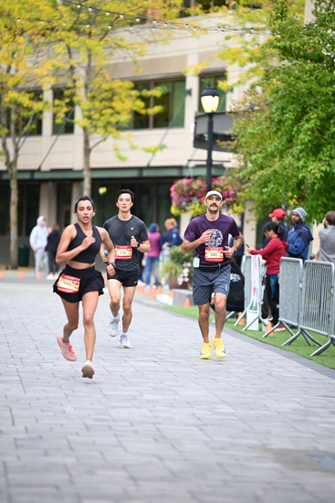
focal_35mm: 170
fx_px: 2371
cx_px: 168
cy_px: 252
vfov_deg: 12.1
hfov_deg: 8.1
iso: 1000
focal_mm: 170
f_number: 2.8
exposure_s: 1/1600
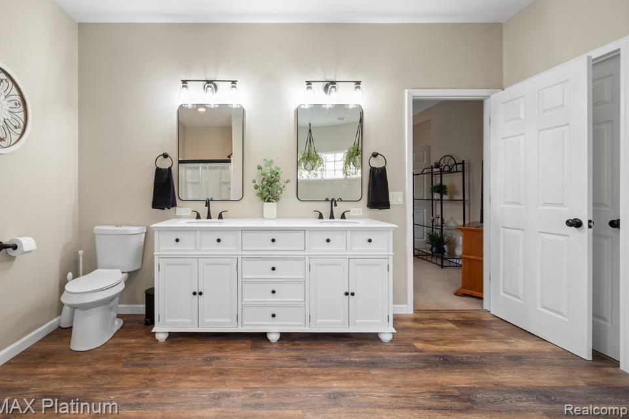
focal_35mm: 15
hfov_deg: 100.2
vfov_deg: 77.3
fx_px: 262
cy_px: 196
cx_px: 294
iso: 100
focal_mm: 14
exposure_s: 1
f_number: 11
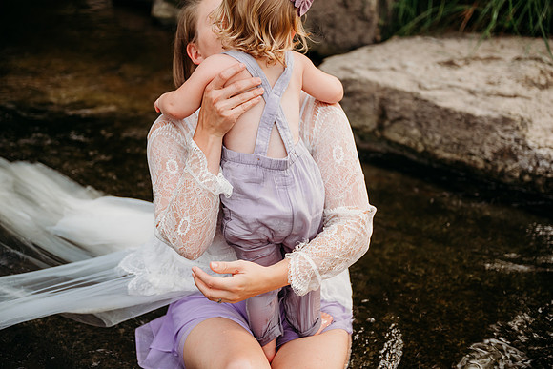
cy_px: 184
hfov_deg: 37.5
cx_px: 276
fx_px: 814
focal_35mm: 53
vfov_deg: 25.5
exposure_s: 1/1000
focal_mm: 53
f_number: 2.8
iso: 500
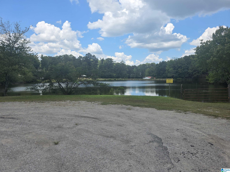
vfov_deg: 58.9
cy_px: 86
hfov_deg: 73.9
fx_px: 153
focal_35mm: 23
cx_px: 115
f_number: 1.7
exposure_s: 1/5017
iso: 80
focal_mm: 6.3
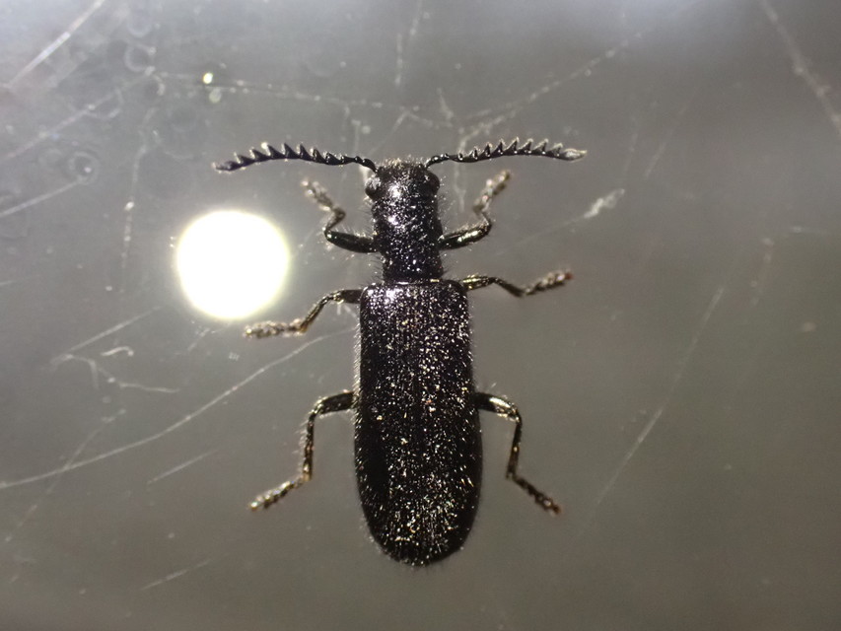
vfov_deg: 20.7
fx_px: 1725
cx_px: 420
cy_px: 316
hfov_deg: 27.4
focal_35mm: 71
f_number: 5.6
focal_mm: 12.73
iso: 1600
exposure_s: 1/60
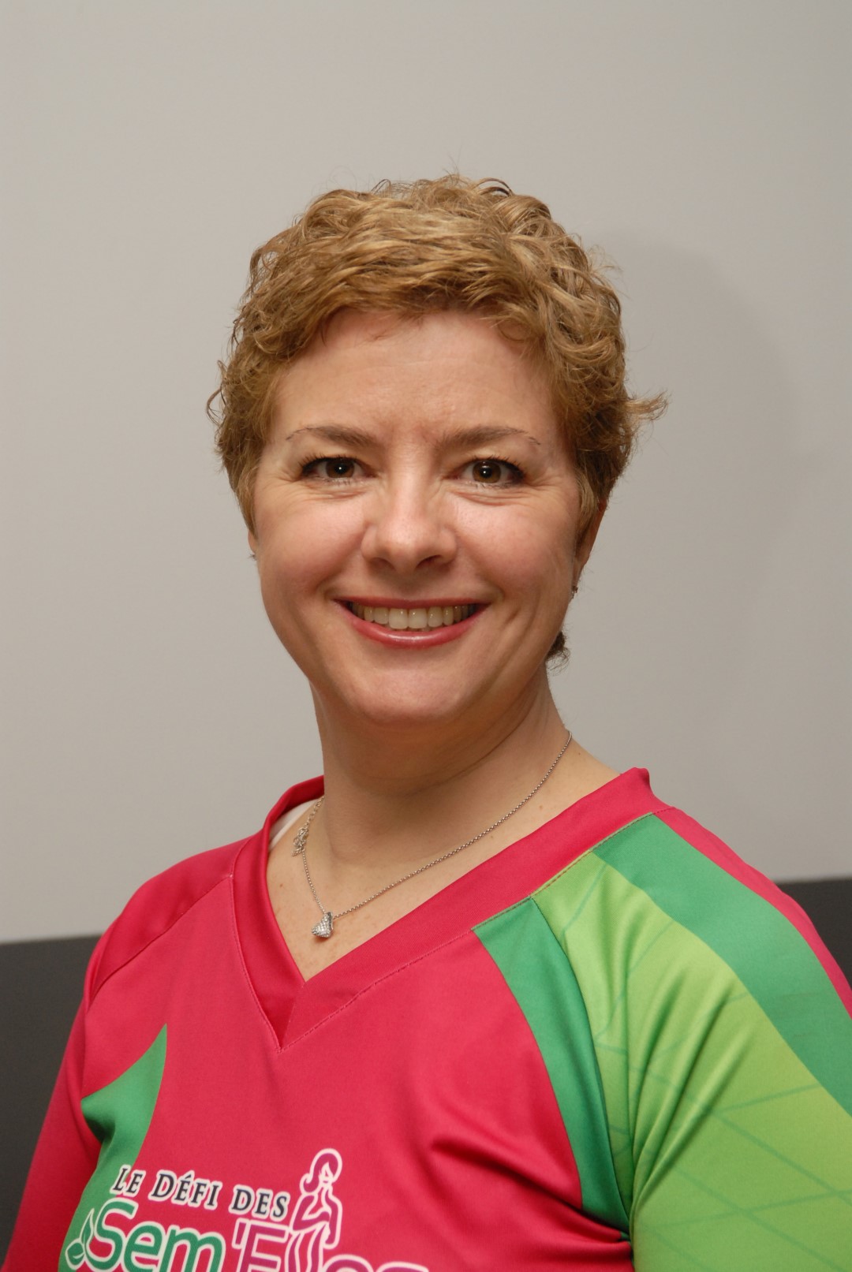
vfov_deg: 21.9
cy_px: 636
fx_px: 3291
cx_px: 426
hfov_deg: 14.7
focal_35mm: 93
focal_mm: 62
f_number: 5.6
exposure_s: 1/100
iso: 500
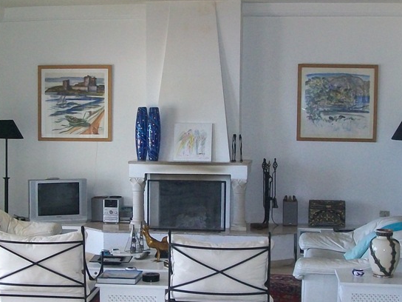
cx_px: 163
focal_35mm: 69
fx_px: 801
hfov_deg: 28.1
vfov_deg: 21.2
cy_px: 201
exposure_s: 1/80
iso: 160
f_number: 2.7
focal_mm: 6
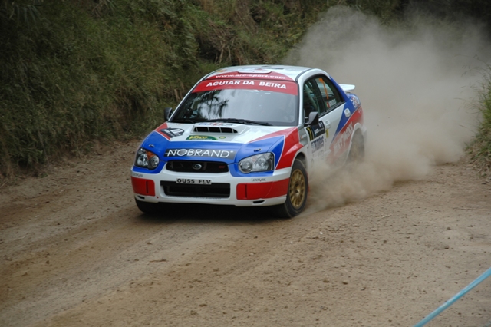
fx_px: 2372
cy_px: 164
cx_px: 246
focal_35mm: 174
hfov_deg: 11.8
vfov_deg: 7.9
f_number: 6
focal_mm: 116
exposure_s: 1/320
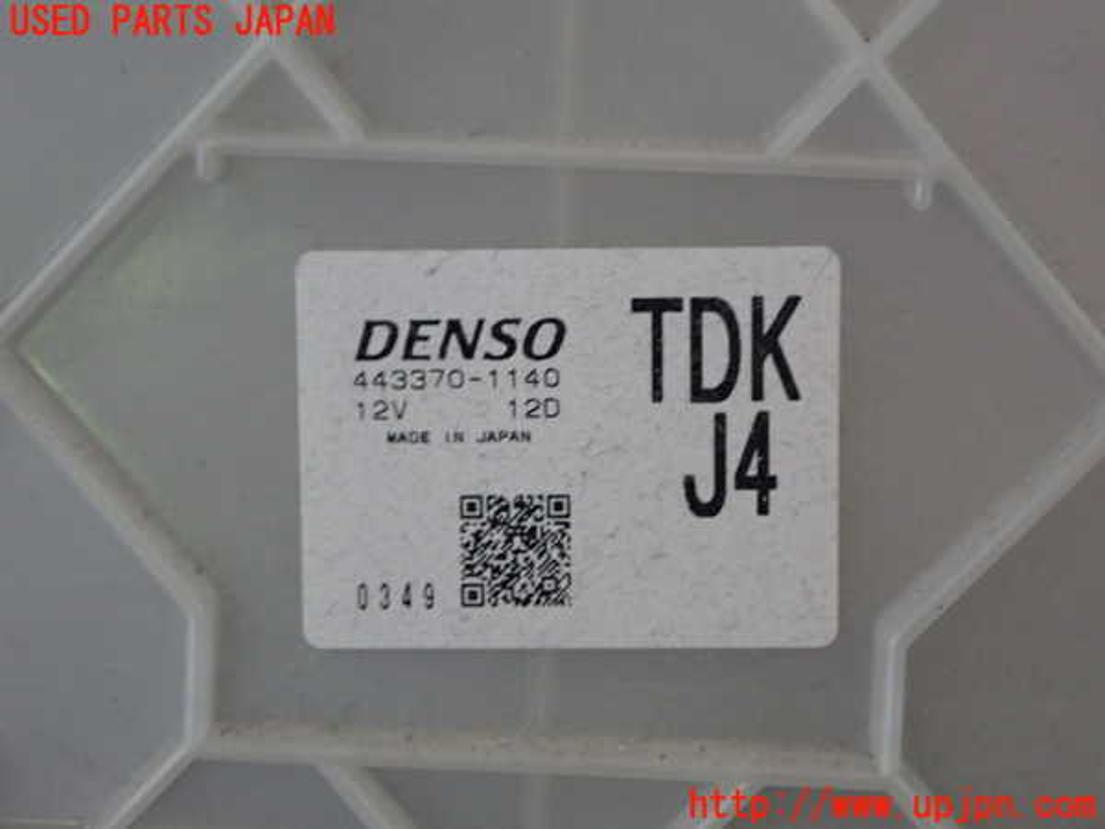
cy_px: 414
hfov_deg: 40.4
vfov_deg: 30.9
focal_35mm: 47
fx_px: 1500
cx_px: 552
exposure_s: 1/50
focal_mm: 8.4
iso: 500
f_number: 3.1
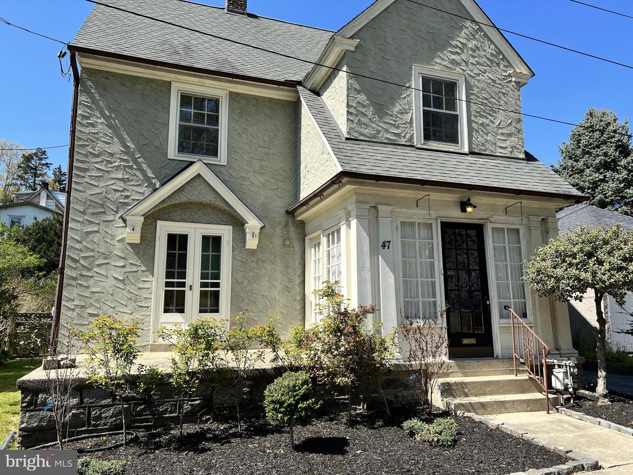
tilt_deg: +10.0
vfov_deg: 53.1
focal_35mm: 26
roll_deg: -1.3
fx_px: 475
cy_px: 238
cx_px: 316
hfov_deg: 67.3
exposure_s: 1/2571
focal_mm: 5.7
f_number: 1.5
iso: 50
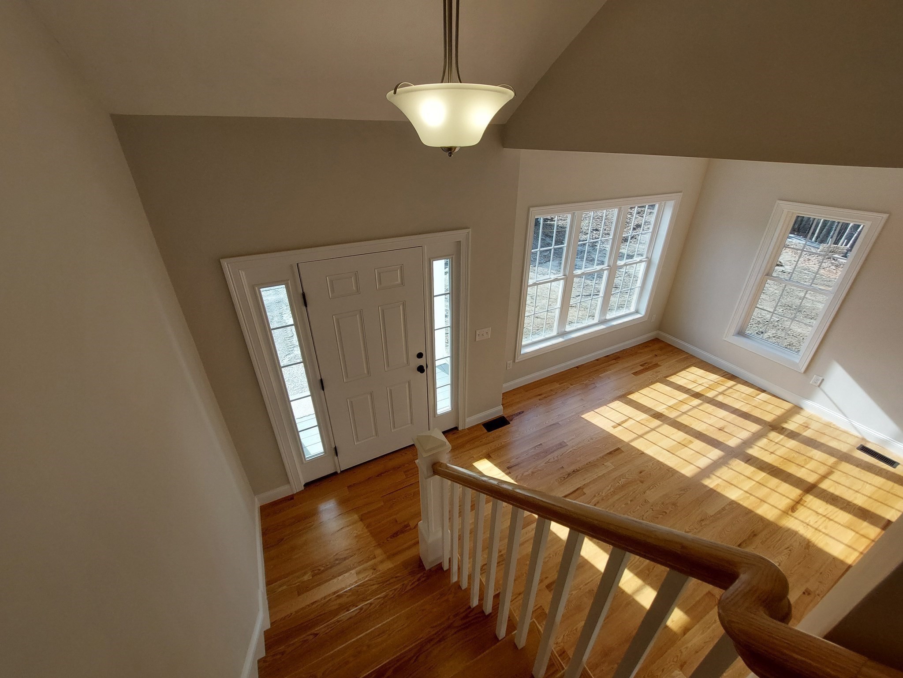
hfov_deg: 106.2
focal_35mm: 13
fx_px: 339
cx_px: 452
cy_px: 339
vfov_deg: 89.9
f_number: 2.2
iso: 50
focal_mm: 1.74
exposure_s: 1/240
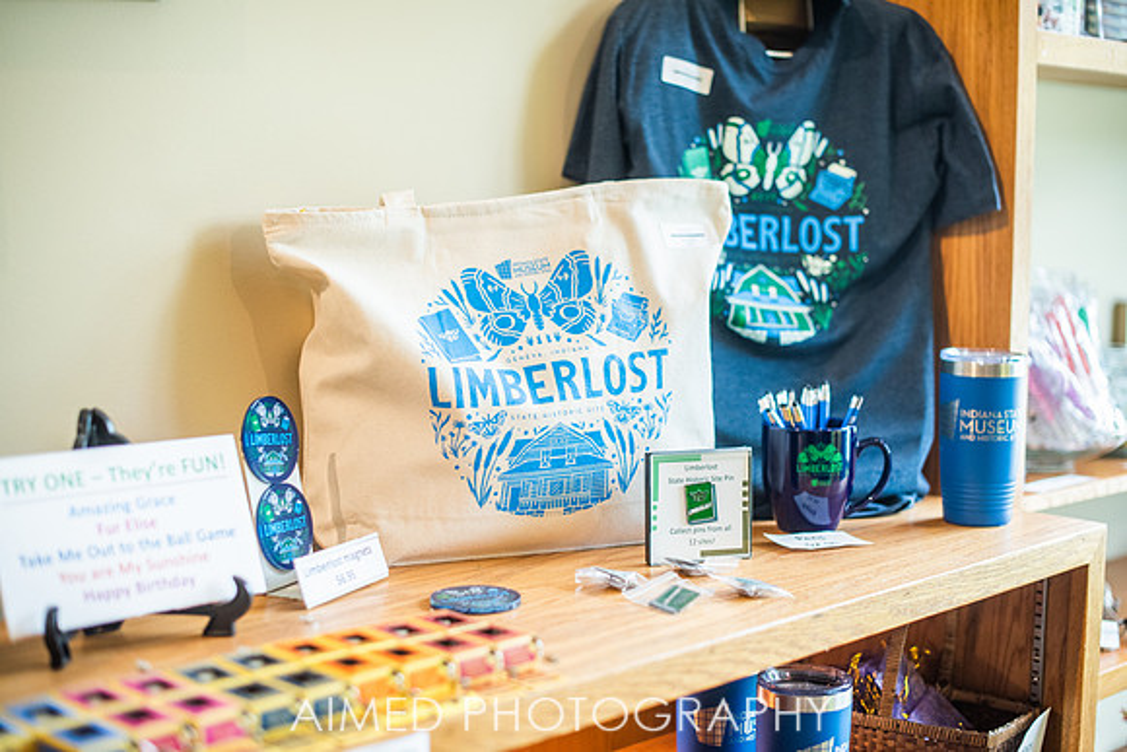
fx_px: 1598
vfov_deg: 26.5
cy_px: 376
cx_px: 564
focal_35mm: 51
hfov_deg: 38.8
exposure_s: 1/200
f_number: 2
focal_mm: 50
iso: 1000
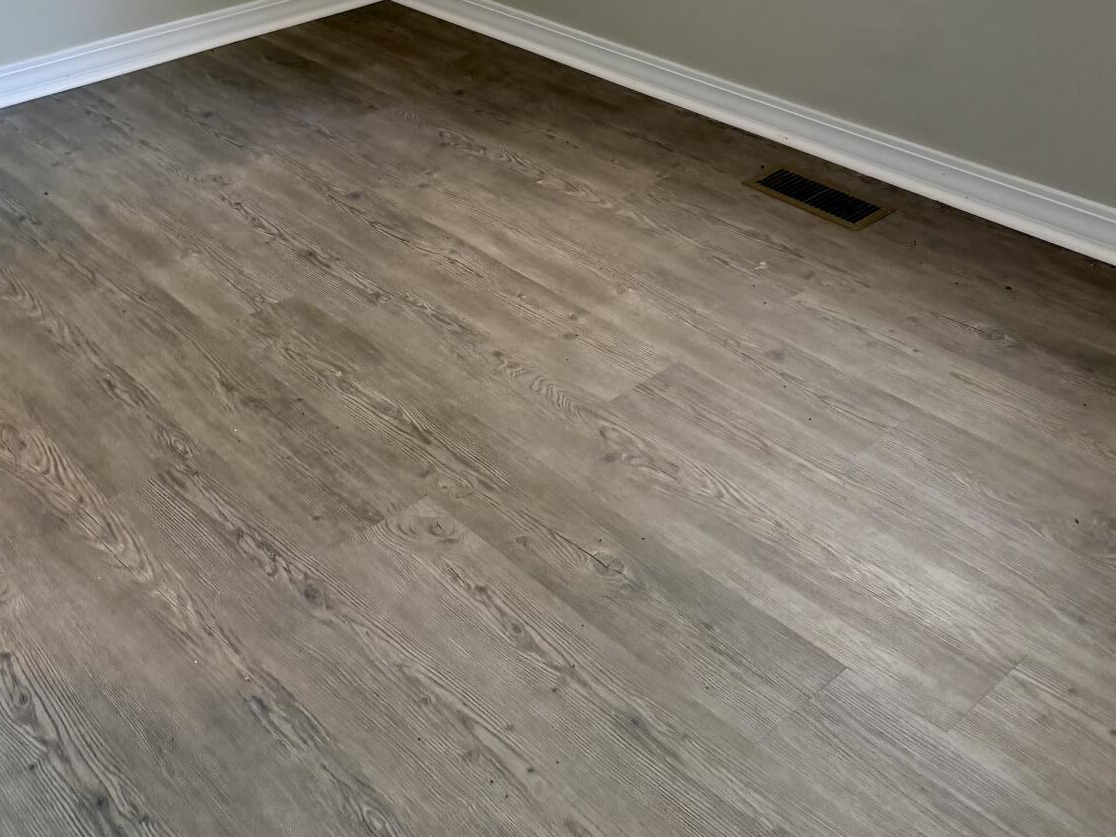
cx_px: 442
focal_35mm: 43
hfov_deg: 43.6
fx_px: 1386
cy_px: -25
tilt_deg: -15.7
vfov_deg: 30.8
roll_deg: +1.6
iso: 200
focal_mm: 6.76
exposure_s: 1/159
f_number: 1.78
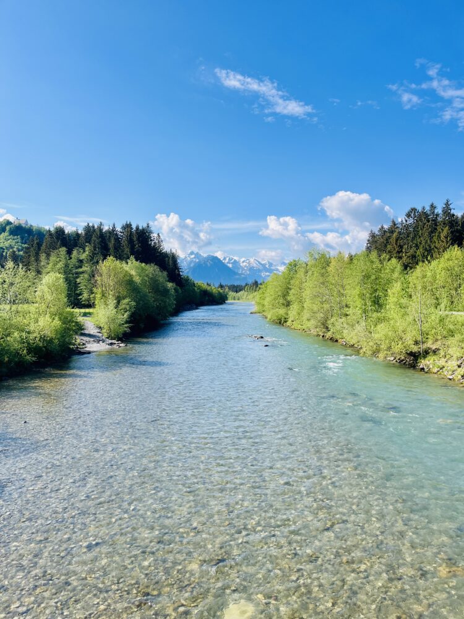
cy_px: 310
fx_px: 465
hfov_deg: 53.1
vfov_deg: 67.3
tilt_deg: -2.2
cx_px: 232
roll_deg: -0.4
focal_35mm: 26
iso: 50
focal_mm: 5.1
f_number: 1.6
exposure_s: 1/3049
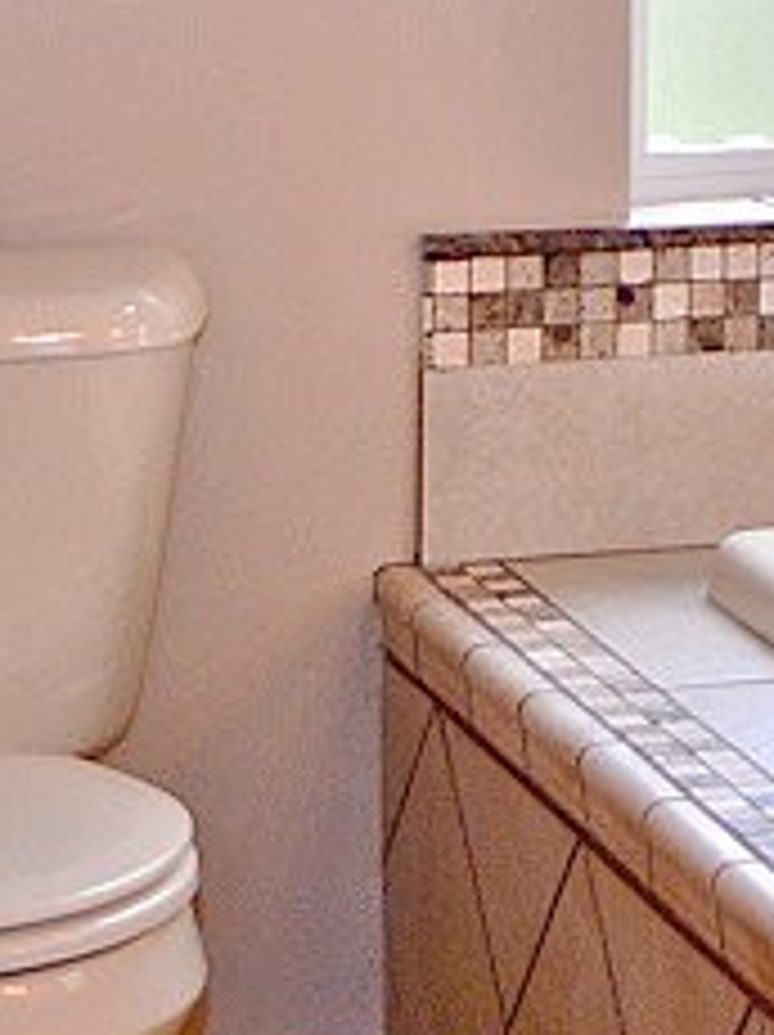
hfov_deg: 8.9
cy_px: -218
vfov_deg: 12.5
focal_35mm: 154
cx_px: 1652
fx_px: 4600
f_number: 4.2
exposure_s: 1/80
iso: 400
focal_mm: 24
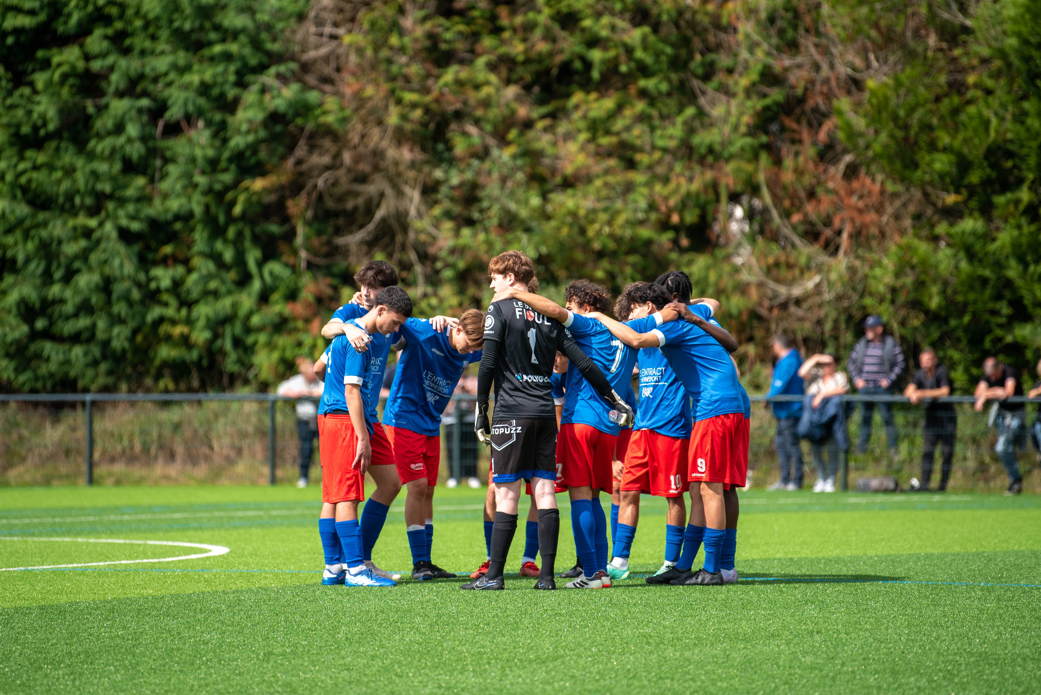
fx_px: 7160
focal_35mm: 248
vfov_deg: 5.6
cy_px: 301
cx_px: 526
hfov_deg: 8.3
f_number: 2.8
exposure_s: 1/4000
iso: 200
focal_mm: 200
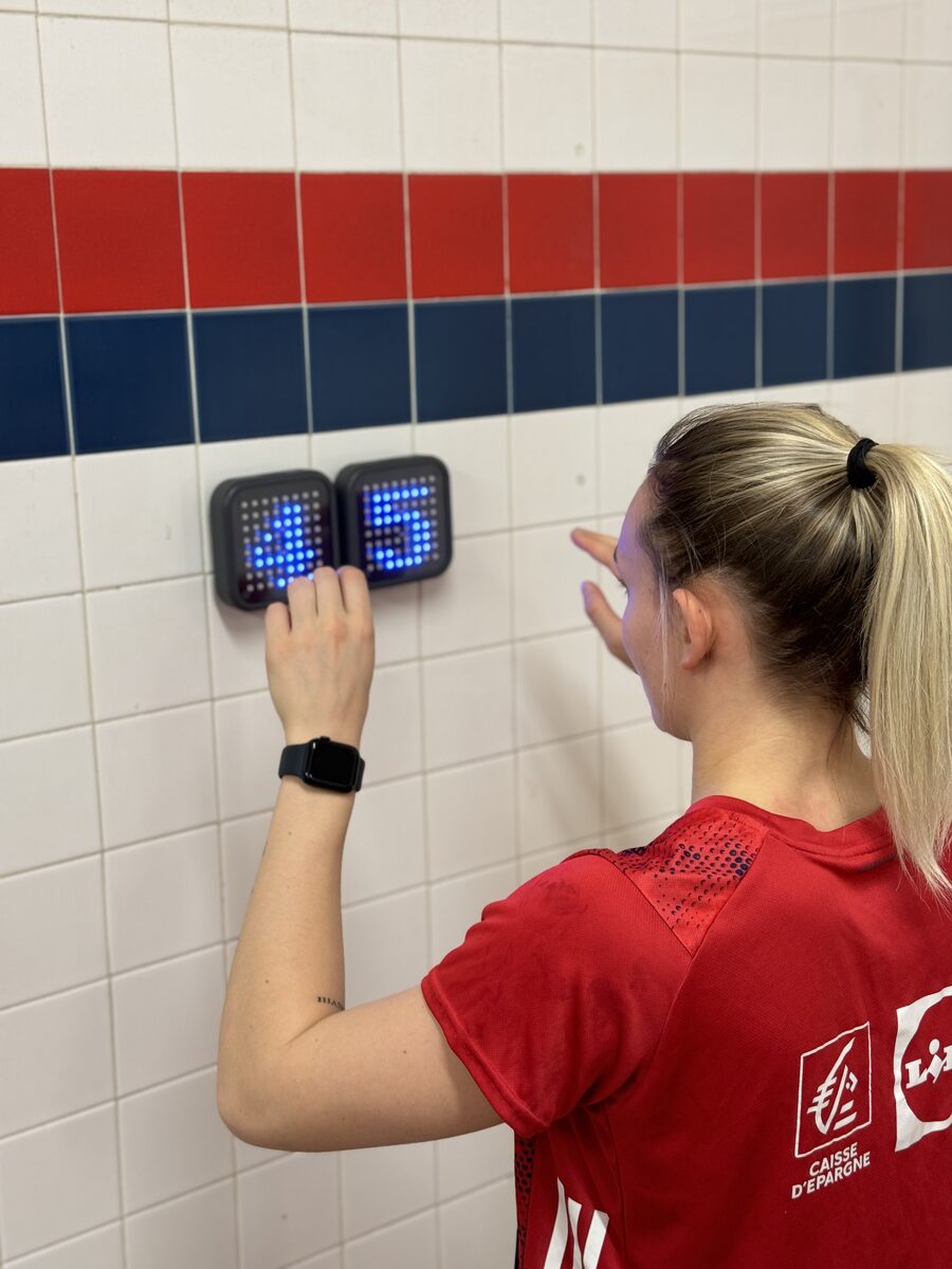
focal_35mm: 48
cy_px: 634
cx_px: 476
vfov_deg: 39.7
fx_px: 1760
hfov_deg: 30.3
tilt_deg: -11.5
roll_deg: +1.1
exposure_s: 1/50
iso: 80
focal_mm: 6.86
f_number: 1.78
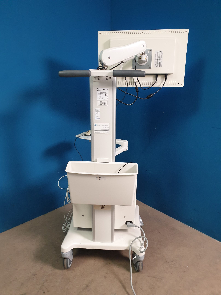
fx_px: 221
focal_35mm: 26
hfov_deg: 53.1
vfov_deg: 67.3
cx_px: 110
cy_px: 148
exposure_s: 1/50
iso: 320
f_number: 2.4
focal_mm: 4.3
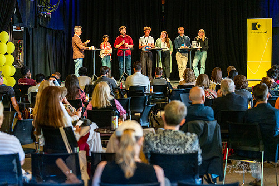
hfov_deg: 25.1
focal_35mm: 81
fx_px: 628
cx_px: 135
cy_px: 87
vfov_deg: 16.9
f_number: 2.8
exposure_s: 1/200
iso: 2500
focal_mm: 70
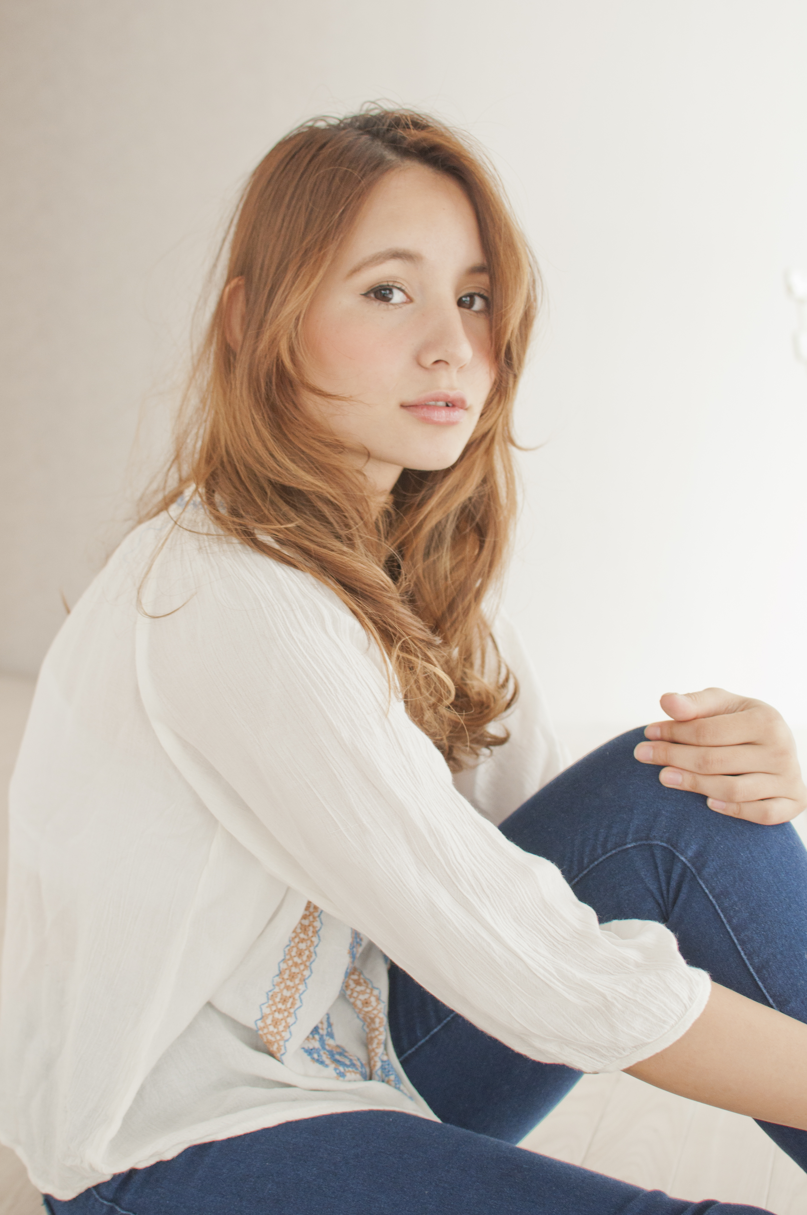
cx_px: 404
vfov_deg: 37.9
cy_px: 608
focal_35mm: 52
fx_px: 1770
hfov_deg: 25.7
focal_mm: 35
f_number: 3.5
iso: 500
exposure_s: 1/100
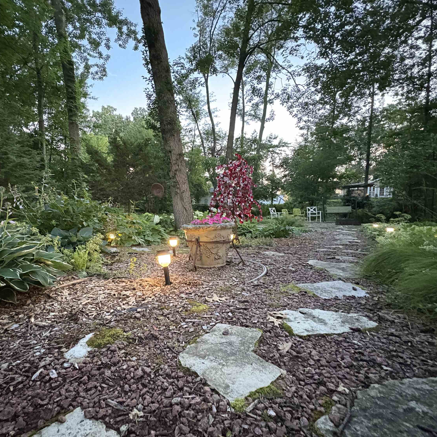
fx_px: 243
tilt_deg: -3.2
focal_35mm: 17
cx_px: 176
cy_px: 225
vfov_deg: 83.9
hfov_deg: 83.0
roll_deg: -0.3
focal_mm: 2.22
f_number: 2.2
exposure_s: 1/35
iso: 1000
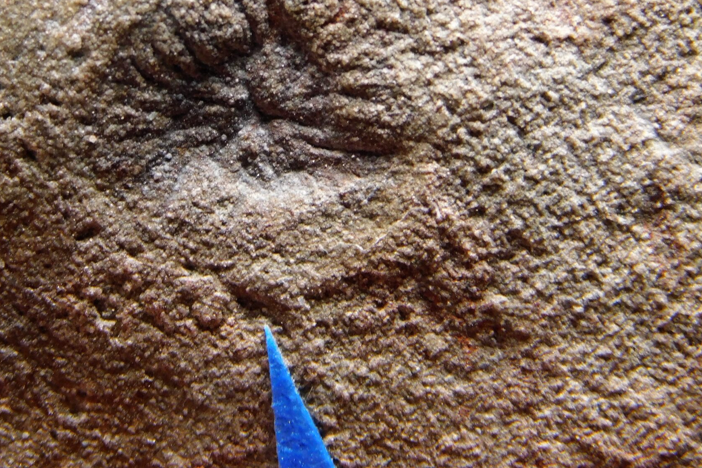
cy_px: 69
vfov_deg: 4.7
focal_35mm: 290
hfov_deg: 7.1
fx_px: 5655
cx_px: 261
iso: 125
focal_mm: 32.7
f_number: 5.4
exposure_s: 1/50
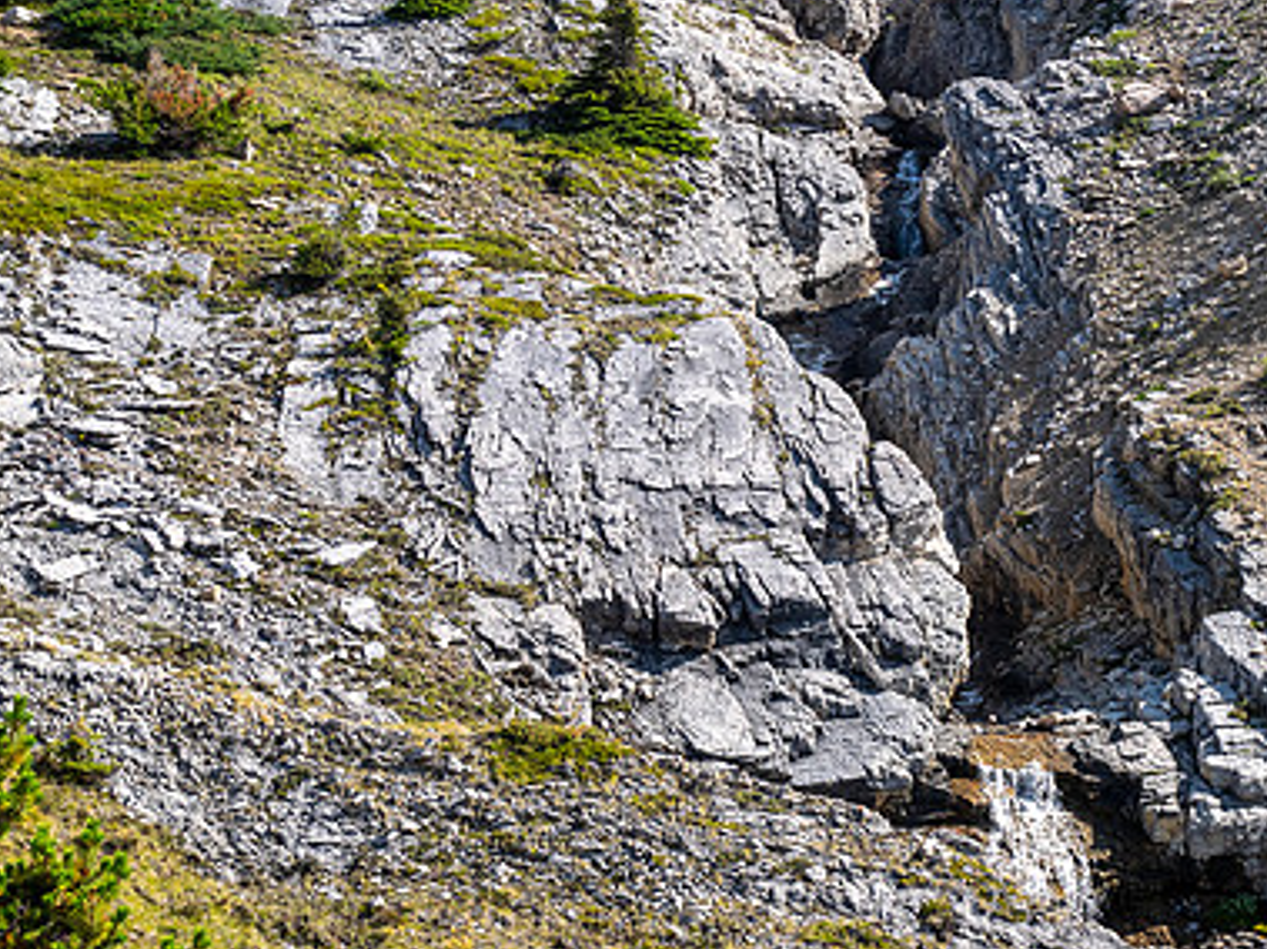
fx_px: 3586
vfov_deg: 15.1
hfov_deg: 19.9
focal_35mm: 98
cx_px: 963
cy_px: 570
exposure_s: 1/100
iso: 200
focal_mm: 32
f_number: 8
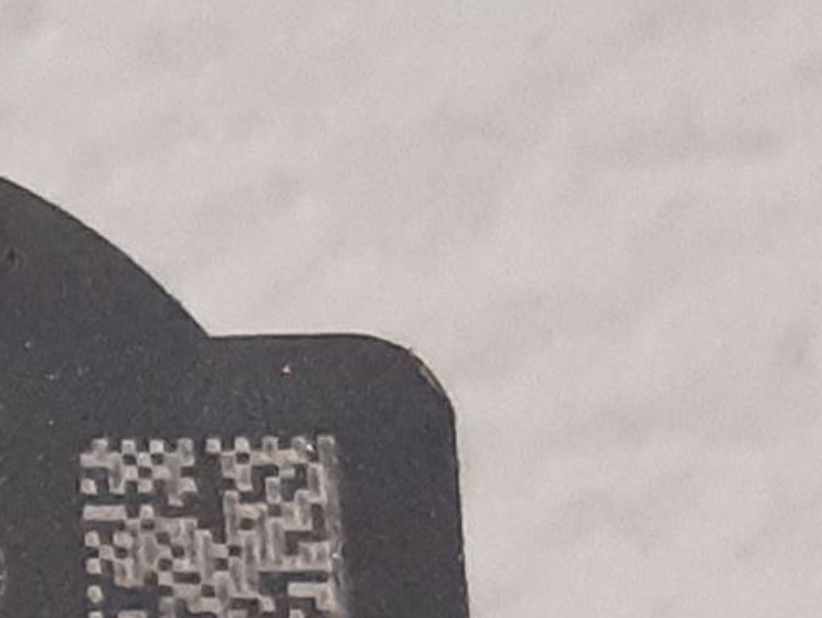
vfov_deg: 13.7
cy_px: 672
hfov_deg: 15.2
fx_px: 2518
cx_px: -781
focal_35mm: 106
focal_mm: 3.93
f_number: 1.7
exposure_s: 1/50
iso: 200
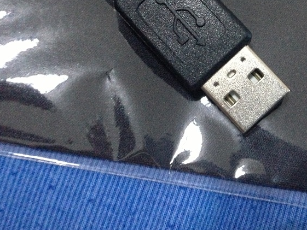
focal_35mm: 48
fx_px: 426
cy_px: 66
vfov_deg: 29.9
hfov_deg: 39.0
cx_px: 213
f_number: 2.4
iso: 640
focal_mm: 4.13
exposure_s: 1/15
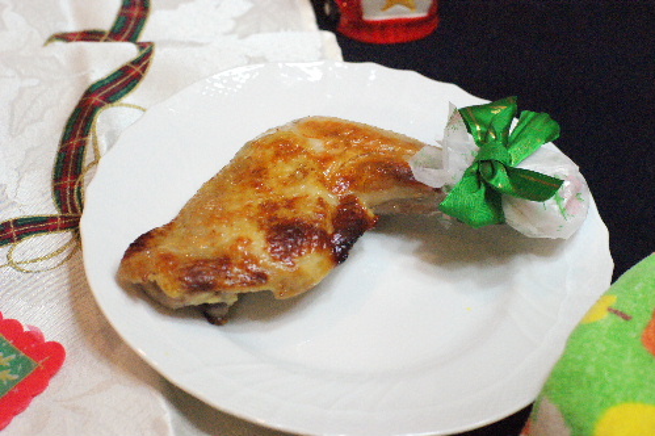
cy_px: 218
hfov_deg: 27.0
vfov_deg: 18.2
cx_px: 328
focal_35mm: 75
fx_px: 1364
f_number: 5
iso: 1600
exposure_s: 1/125
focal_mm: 50
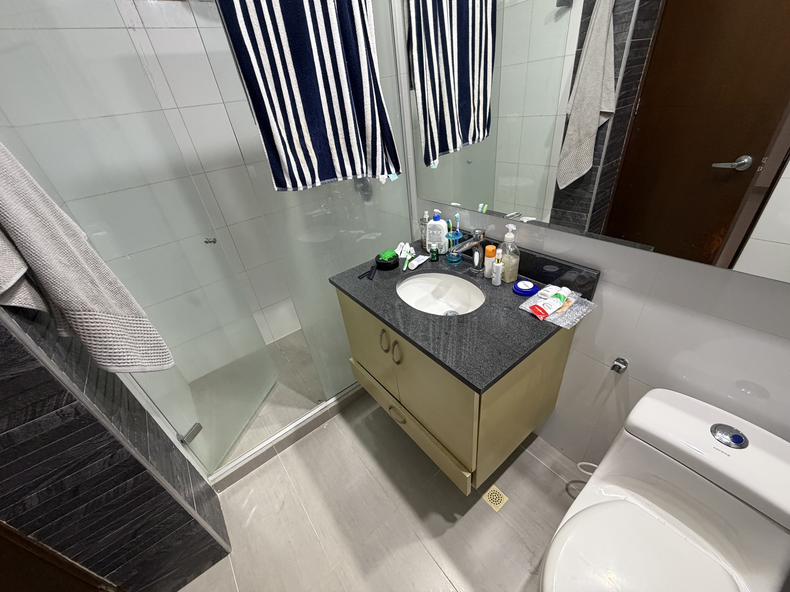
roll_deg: +8.3
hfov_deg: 102.1
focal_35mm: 14
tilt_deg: -31.9
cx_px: 395
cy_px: 296
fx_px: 320
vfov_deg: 85.7
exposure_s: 1/60
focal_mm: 2.22
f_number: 2.2
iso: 320
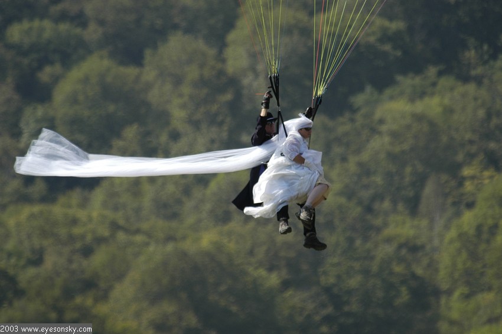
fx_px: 8358
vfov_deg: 2.3
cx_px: 251
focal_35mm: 600
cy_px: 167
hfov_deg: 3.4
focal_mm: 400
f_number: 5.6
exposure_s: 1/640
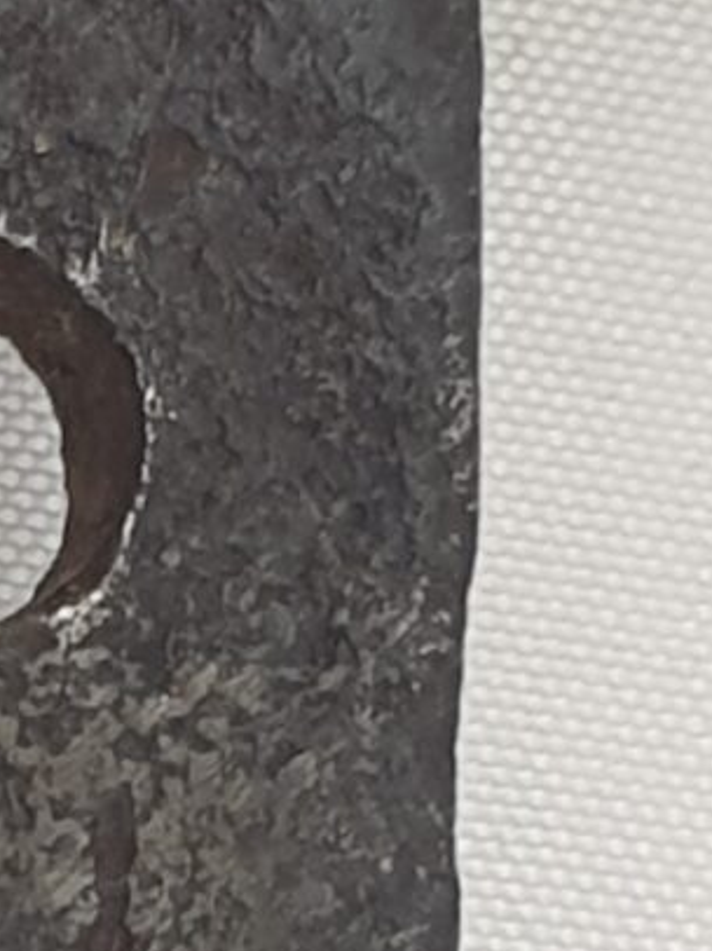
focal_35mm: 164
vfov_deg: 11.7
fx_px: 4502
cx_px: -187
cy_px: 1286
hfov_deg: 8.9
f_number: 2.4
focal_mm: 4.3
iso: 80
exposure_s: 1/100
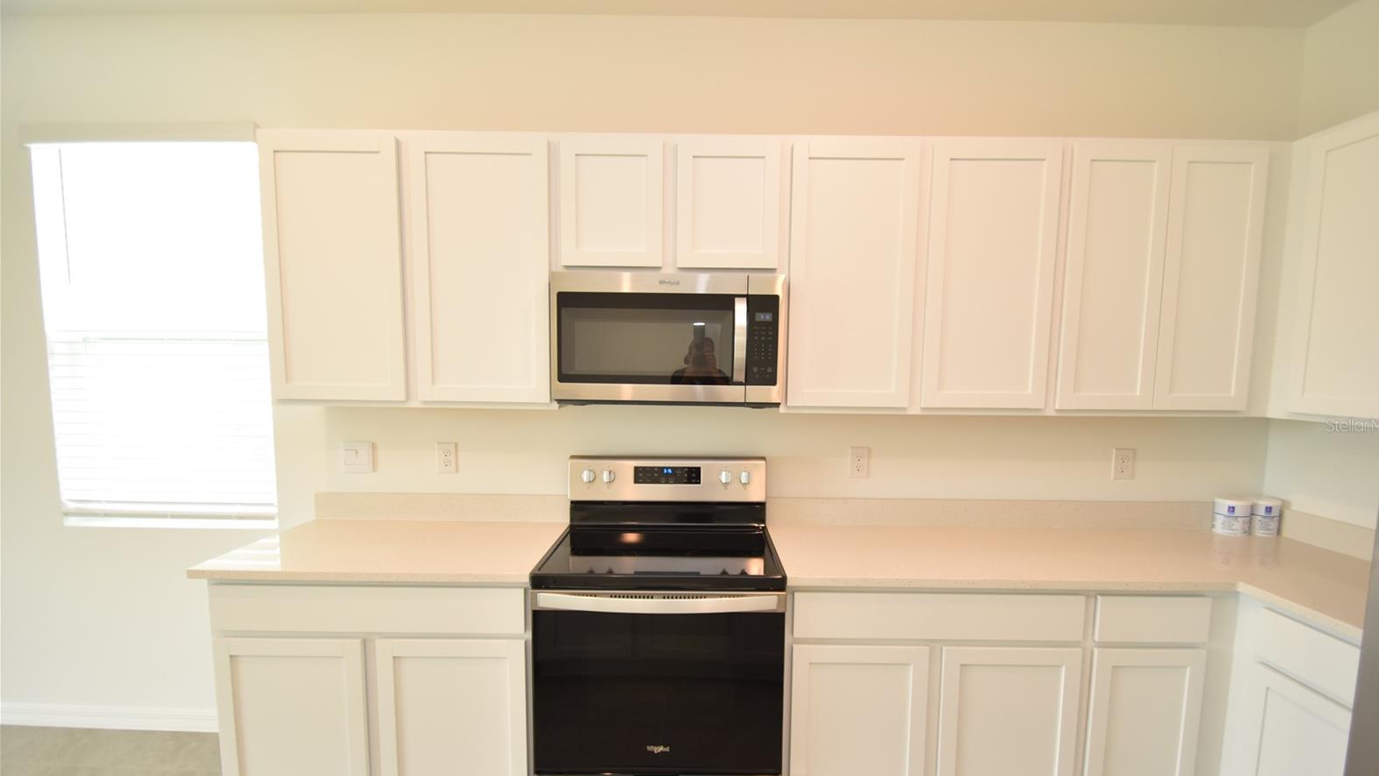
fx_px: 585
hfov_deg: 99.4
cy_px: 425
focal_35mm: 16
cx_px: 701
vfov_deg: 67.0
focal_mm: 10
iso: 800
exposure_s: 1/100
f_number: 5
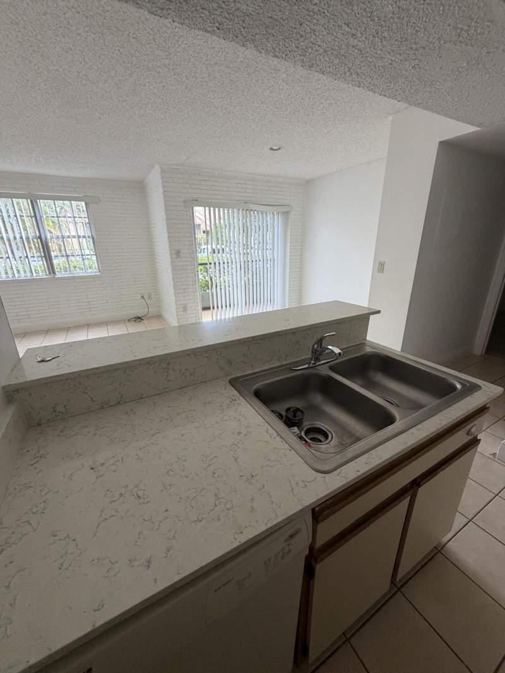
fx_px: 272
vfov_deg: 102.1
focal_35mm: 14
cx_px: 252
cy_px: 336
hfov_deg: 85.7
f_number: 2.2
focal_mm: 2.22
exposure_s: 1/95
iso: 320
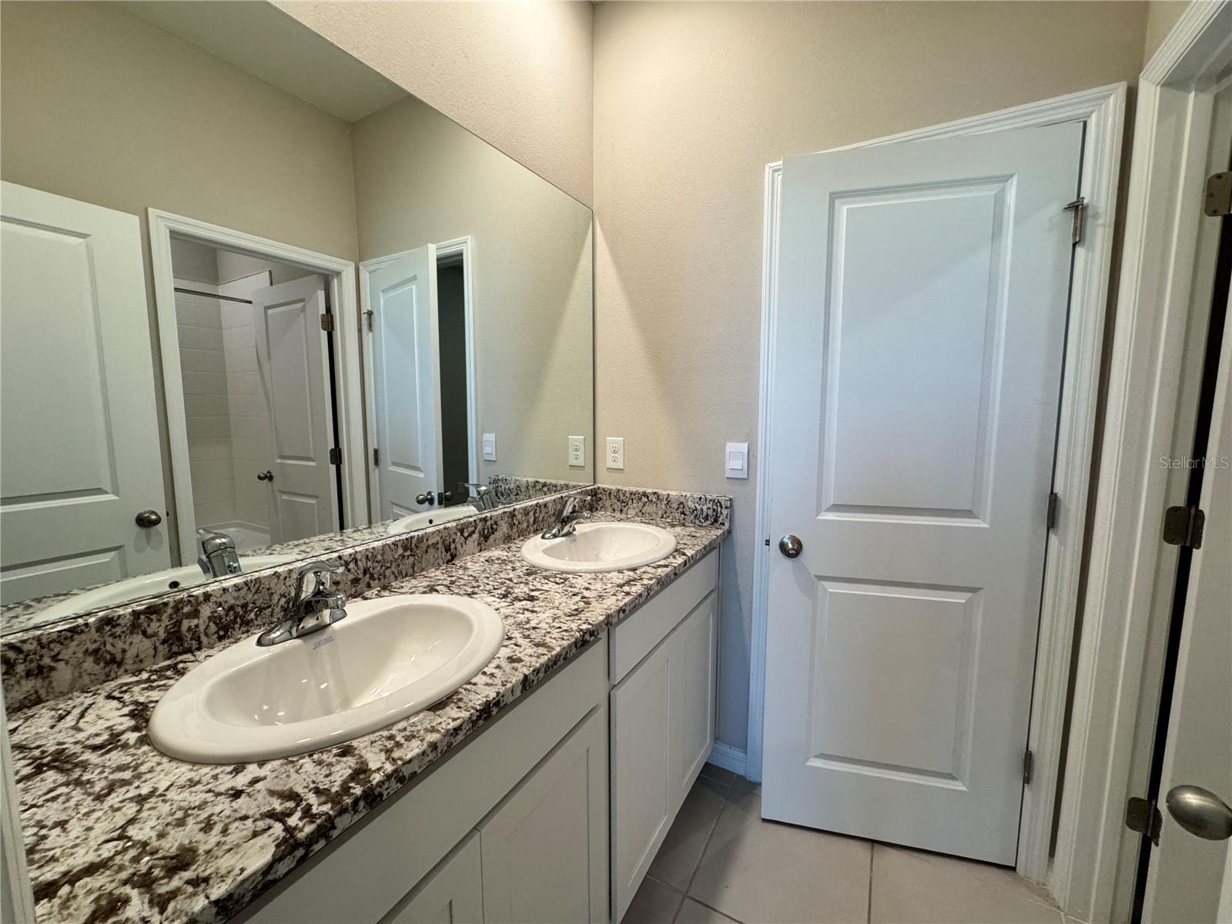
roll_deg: -0.3
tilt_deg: -6.8
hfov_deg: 102.1
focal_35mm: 14
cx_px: 616
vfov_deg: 85.7
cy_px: 462
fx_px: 498
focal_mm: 2.22
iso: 250
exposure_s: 1/120
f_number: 2.2
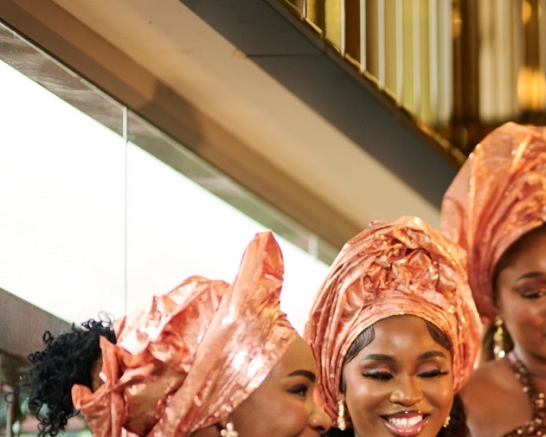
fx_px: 3313
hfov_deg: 9.3
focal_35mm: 205
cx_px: 585
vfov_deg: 7.5
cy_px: 403
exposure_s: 1/500
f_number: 1.4
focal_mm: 85
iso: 160
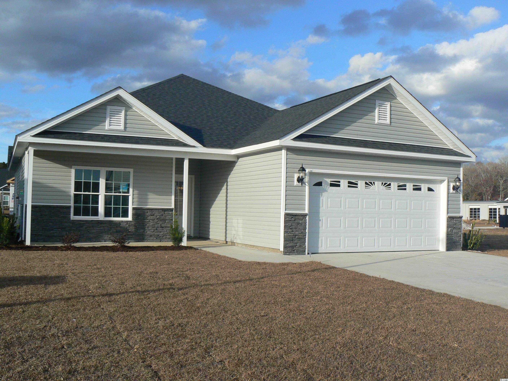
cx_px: 254
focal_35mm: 36
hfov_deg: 51.4
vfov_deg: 39.7
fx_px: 528
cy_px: 190
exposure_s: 1/400
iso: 80
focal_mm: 6
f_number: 6.3
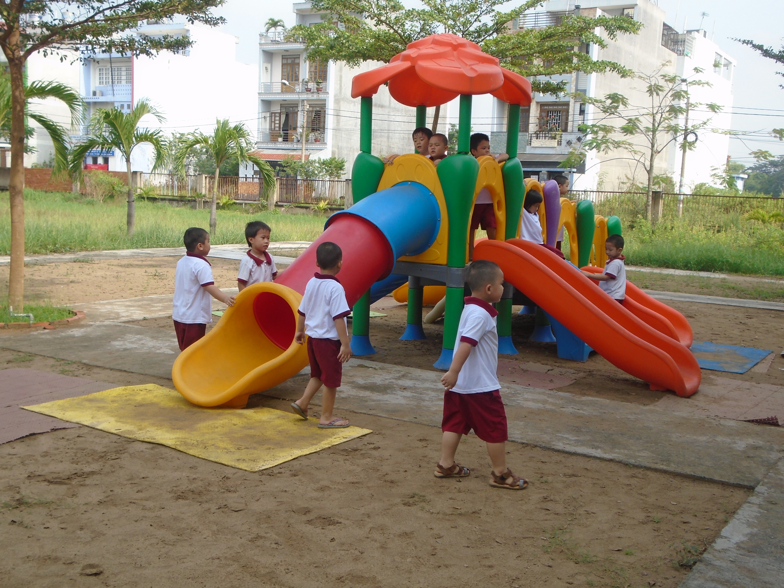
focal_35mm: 42
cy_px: 294
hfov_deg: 44.8
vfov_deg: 34.3
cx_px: 392
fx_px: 951
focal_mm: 7.4
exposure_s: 1/400
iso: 100
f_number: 4.1
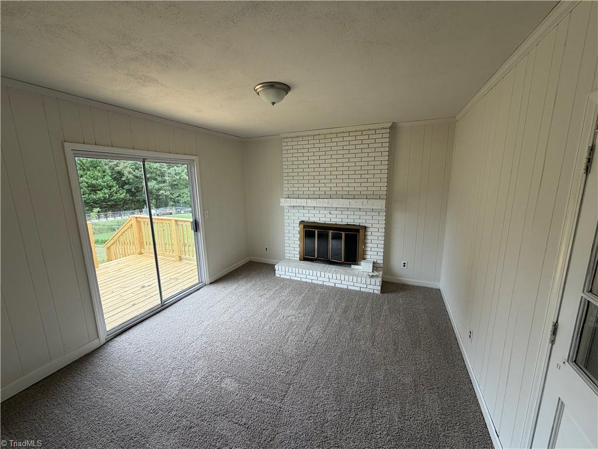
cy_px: 224
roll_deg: +1.0
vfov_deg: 85.7
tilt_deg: -11.0
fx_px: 242
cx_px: 299
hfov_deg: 102.1
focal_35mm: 14
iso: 50
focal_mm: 2.22
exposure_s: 1/121
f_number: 2.2
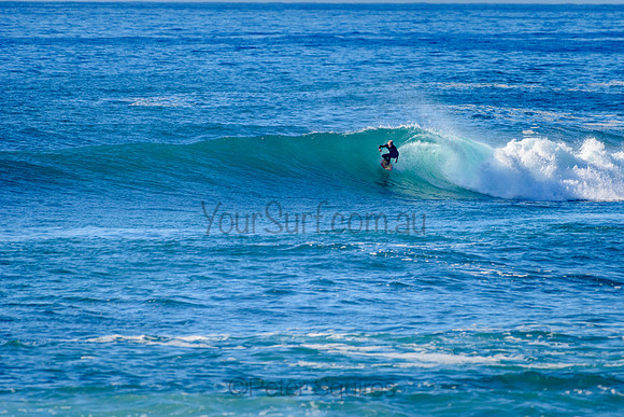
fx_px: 10631
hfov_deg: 3.4
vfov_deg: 2.2
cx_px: 383
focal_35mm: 613
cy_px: 178
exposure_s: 1/2000
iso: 220
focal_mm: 500
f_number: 5.6
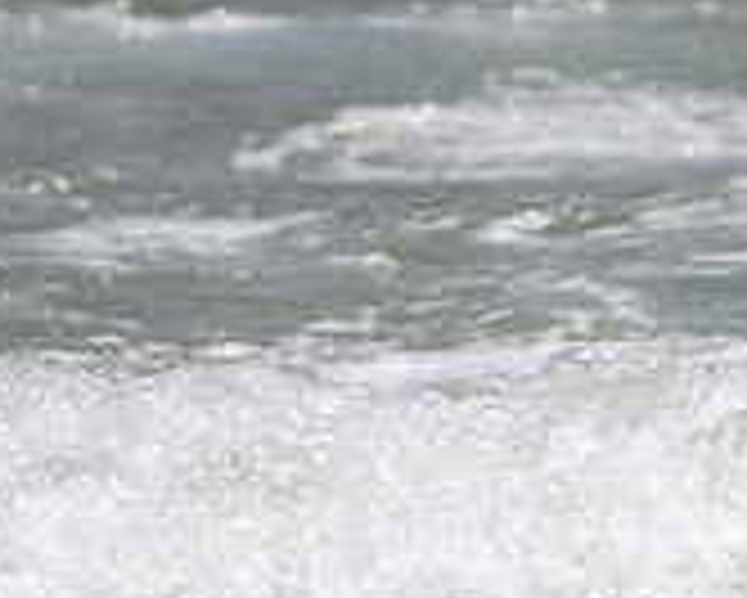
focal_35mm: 1806
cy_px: 709
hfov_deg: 1.1
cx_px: 1138
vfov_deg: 0.9
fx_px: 39951
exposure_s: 1/2000
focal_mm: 400
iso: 180
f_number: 5.6
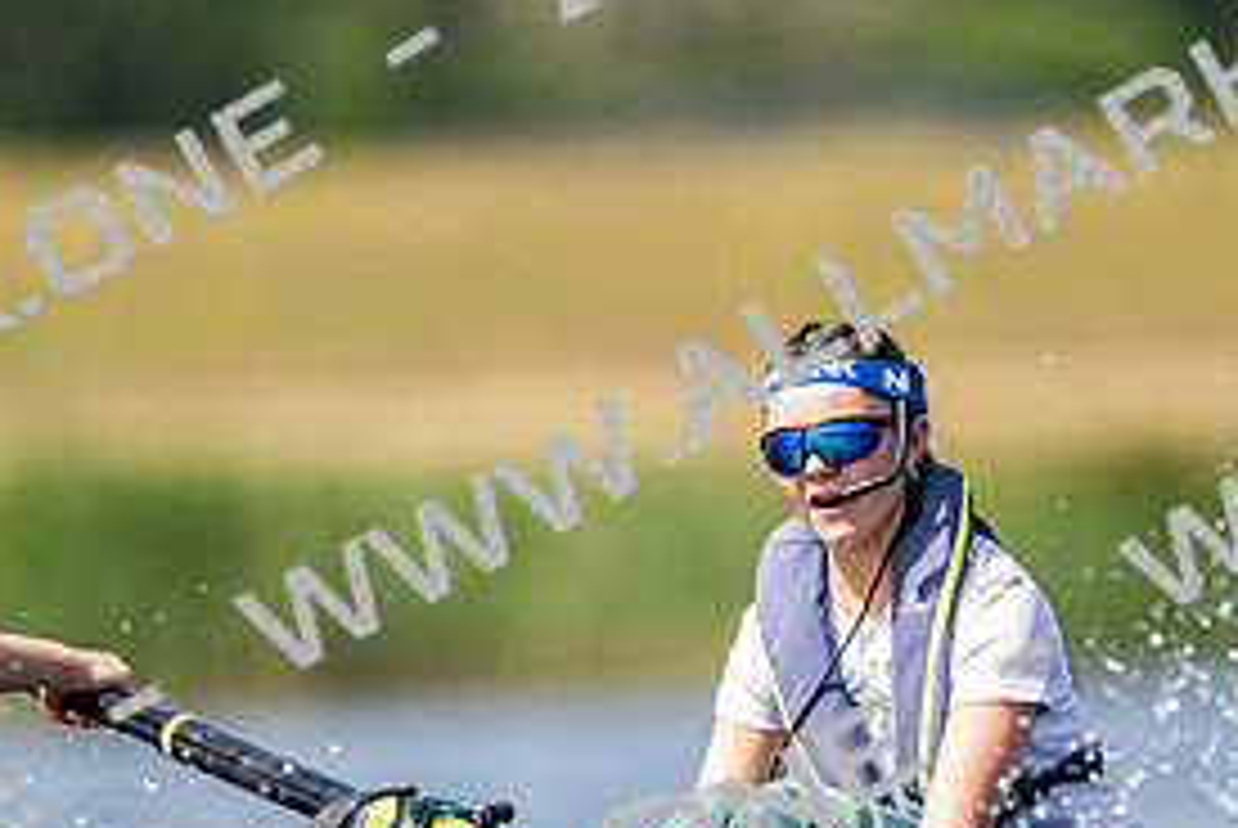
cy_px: 682
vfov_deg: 1.1
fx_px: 43547
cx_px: 792
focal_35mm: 1265
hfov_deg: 1.6
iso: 160
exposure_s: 1/2500
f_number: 4
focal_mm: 600
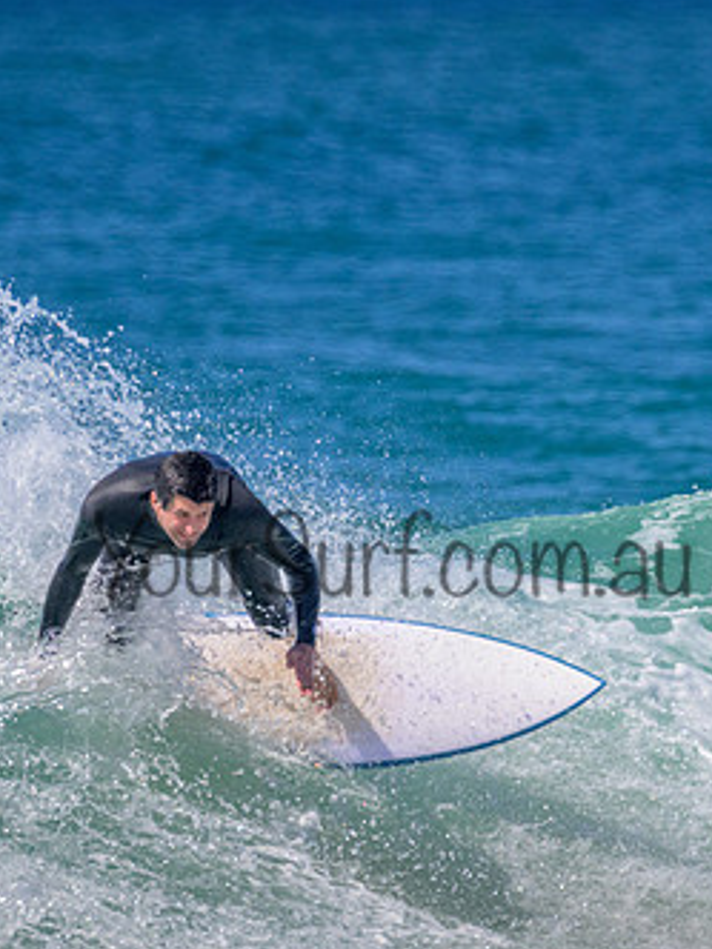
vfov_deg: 1.3
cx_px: 504
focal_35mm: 1530
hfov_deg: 1.0
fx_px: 41960
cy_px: 453
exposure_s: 1/2000
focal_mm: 800
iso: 1600
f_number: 11
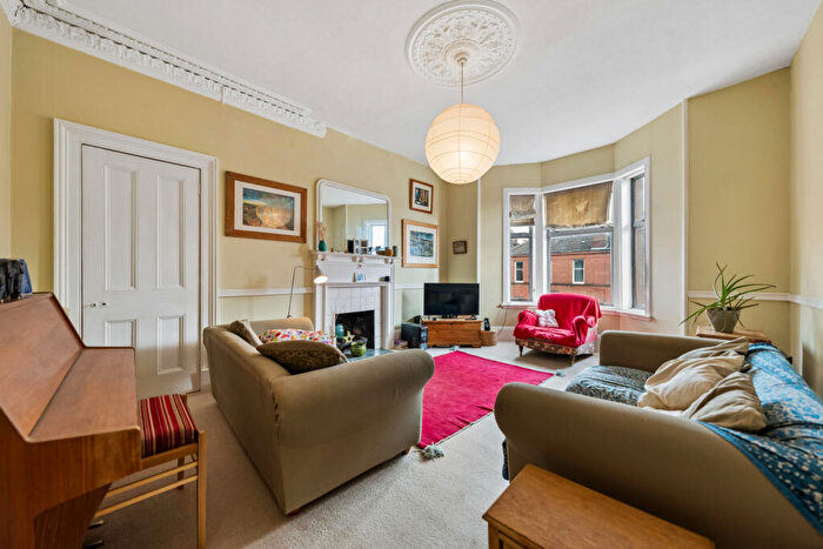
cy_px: 274
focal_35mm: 13
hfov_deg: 108.3
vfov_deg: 85.5
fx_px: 297
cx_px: 412
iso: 320
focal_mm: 13
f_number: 3.5
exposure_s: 1/50
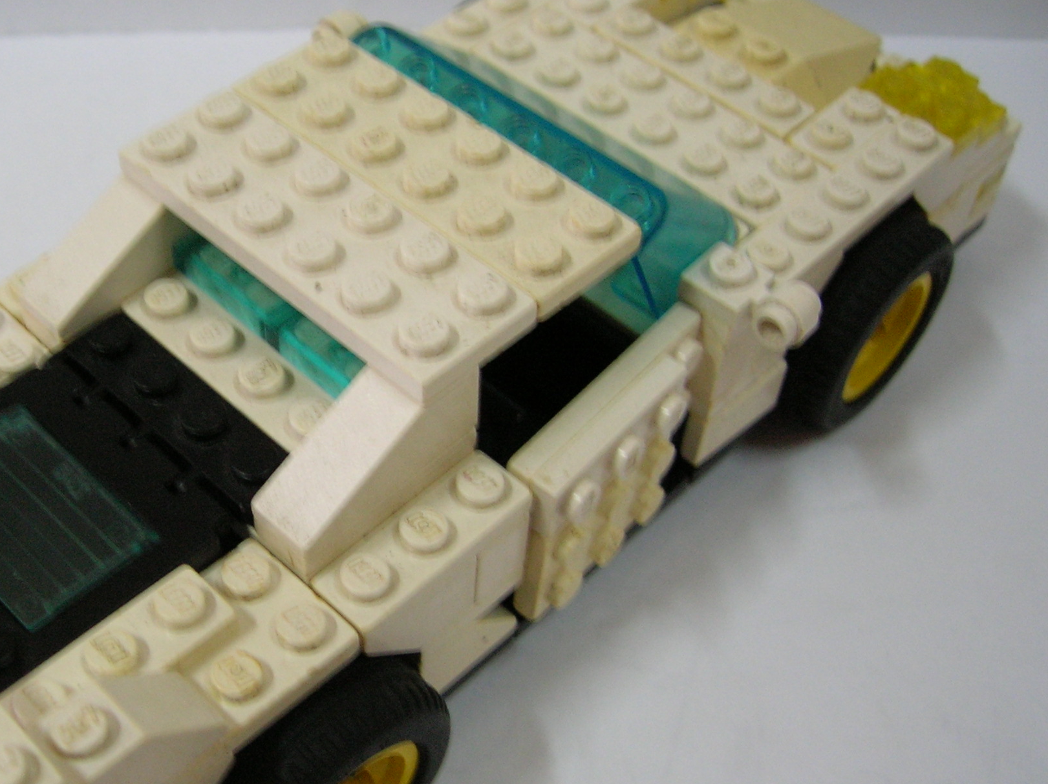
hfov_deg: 39.1
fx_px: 1452
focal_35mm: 48
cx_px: 329
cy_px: 446
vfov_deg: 30.2
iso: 100
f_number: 2.9
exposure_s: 1/7.3
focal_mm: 5.7
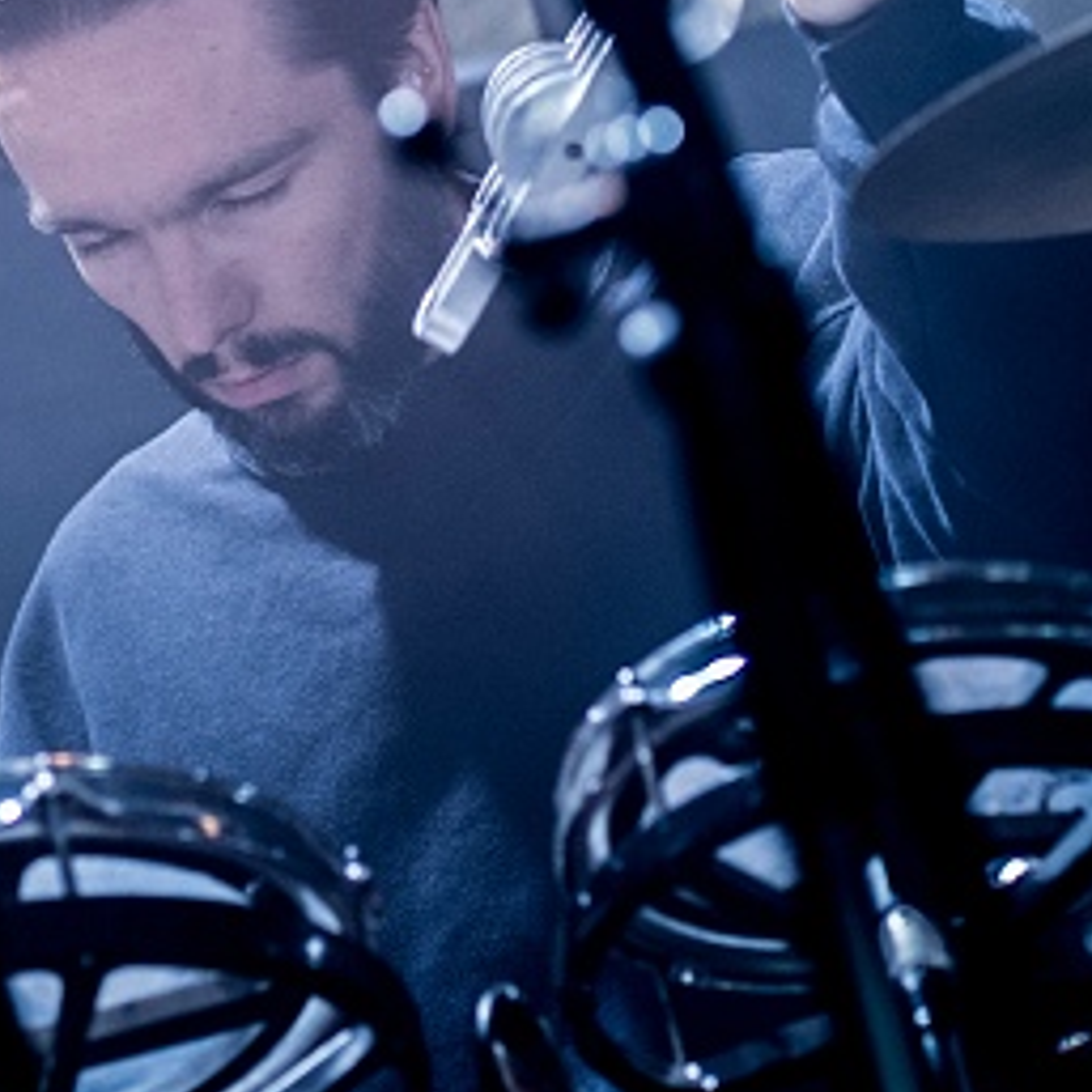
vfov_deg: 7.0
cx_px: 251
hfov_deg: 7.0
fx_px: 8923
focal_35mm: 250
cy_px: 391
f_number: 2.8
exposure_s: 1/100
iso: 800
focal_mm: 70
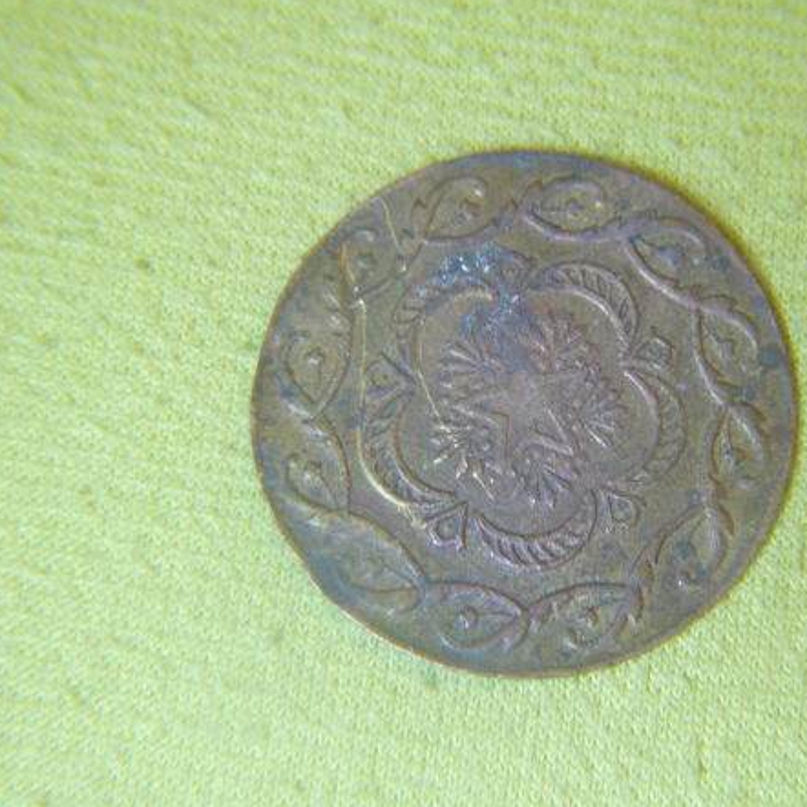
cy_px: 404
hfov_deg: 26.0
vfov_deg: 26.1
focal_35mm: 66
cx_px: 535
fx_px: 1741
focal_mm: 11.7
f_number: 3.2
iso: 100
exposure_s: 1/15
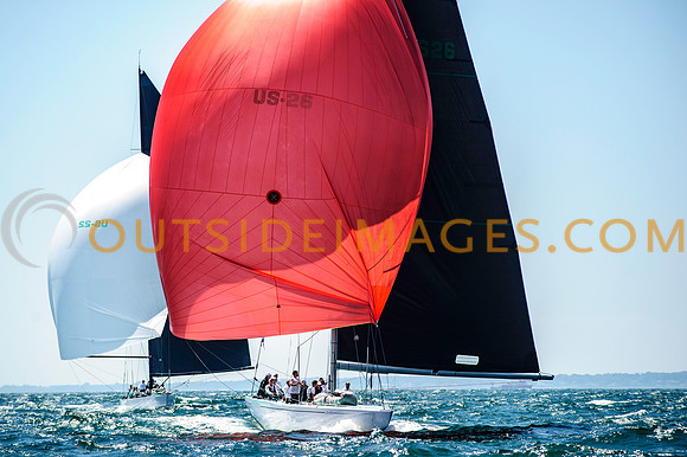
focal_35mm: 219
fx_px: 4176
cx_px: 316
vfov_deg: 6.3
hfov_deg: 9.4
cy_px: 244
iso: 320
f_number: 5
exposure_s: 1/2000
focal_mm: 200
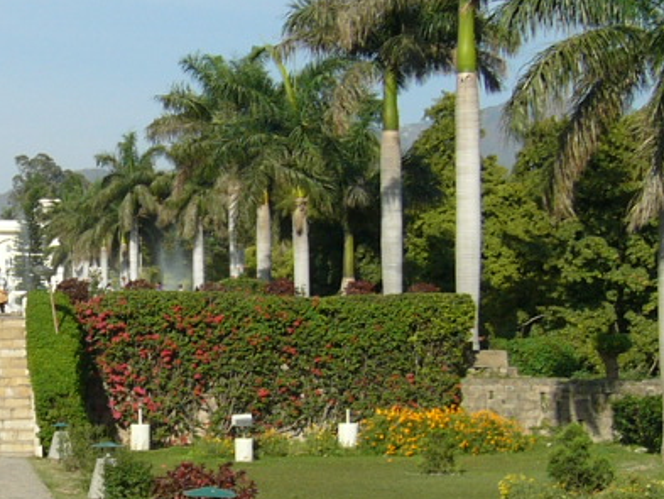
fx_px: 2187
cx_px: -2
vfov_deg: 13.0
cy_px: 332
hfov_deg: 16.9
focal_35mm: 114
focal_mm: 5.8
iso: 50
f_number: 8
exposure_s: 1/160
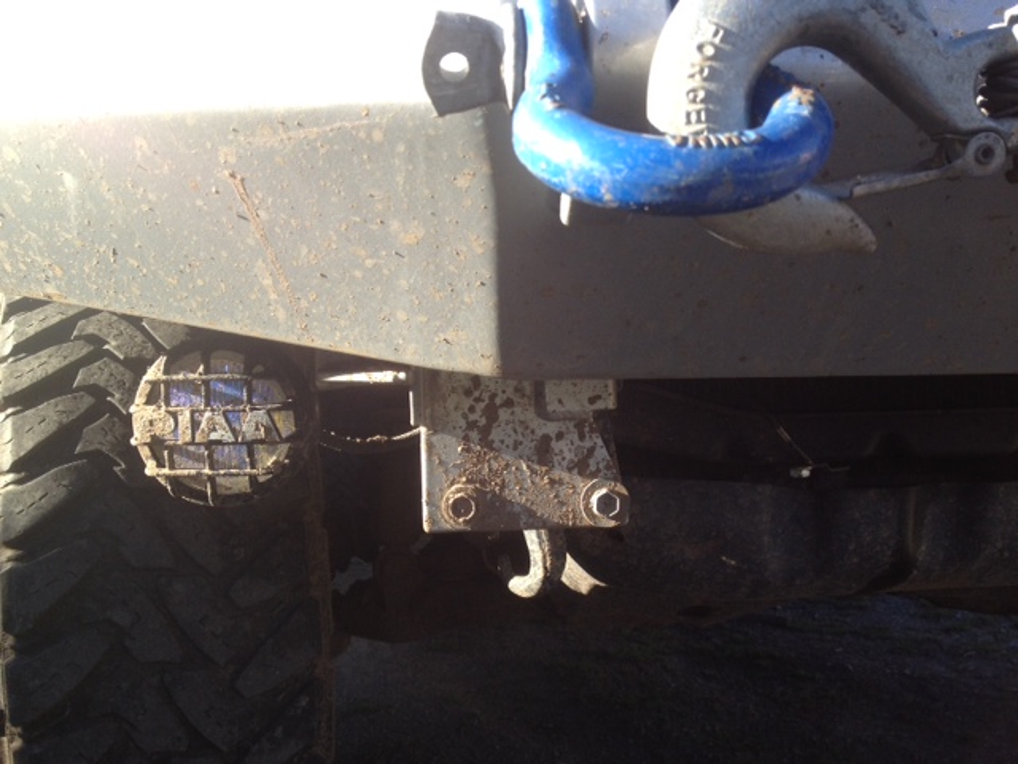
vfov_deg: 40.7
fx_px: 1029
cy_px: 382
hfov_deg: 52.6
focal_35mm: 35
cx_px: 509
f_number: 2.4
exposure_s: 1/314
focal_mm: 4.28
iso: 64
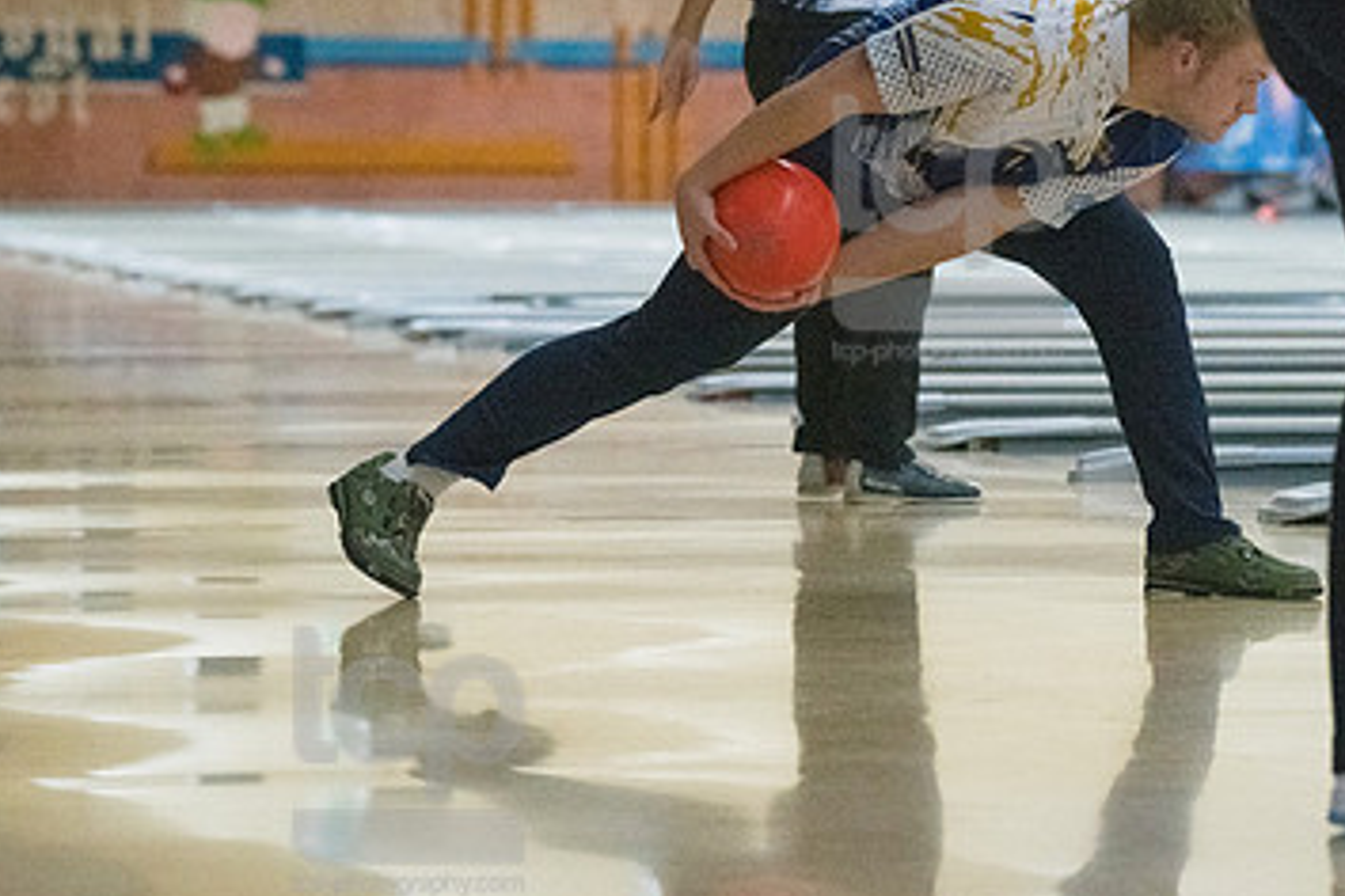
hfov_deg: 10.8
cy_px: 230
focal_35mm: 190
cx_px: 950
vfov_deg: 7.2
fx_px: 7098
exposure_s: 1/1000
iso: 10000
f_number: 4
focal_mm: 116
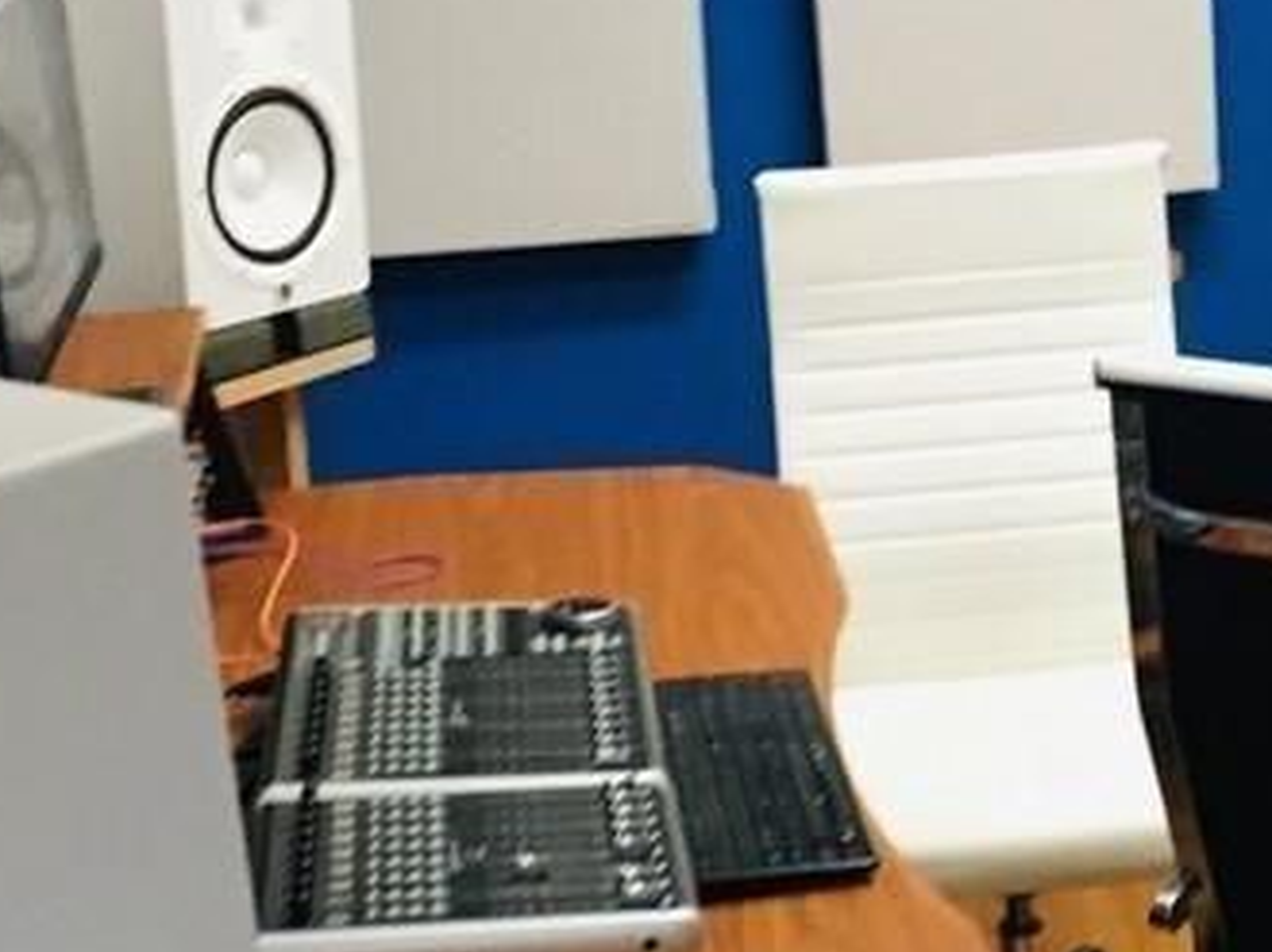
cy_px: 281
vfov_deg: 16.3
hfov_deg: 21.1
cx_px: 1237
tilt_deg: -16.6
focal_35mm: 90
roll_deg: +0.5
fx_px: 3305
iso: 125
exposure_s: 1/30
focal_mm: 4.15
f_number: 2.2
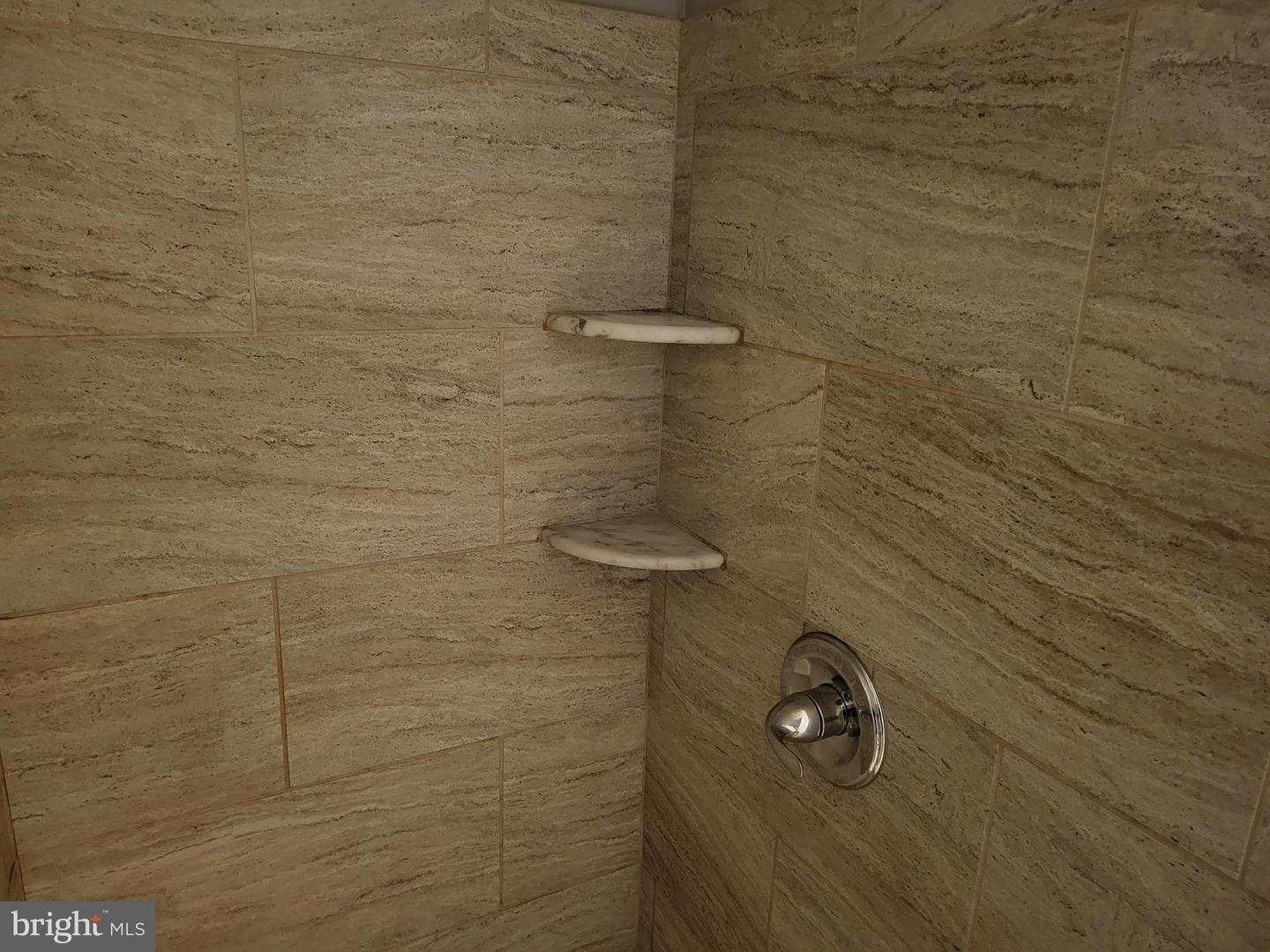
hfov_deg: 71.6
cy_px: 476
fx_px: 881
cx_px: 635
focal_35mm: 24
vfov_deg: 56.8
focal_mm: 5
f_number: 1.8
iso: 800
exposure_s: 1/24
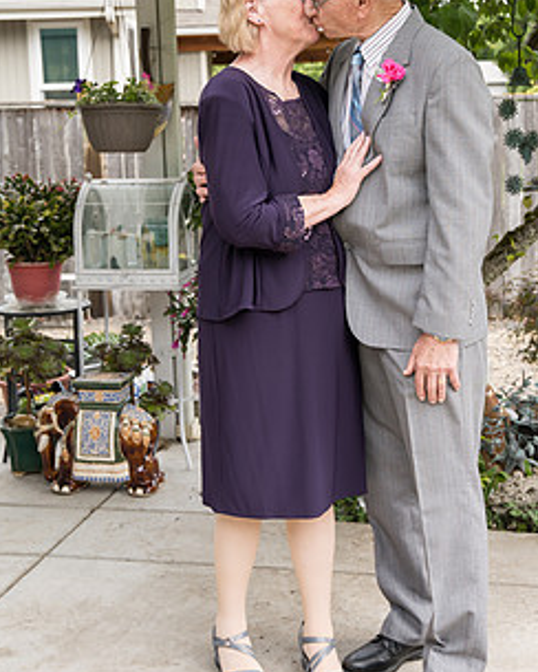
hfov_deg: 24.9
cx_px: 322
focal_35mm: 61
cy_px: 245
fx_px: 1214
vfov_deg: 30.8
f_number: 5
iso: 400
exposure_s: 1/500
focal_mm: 44
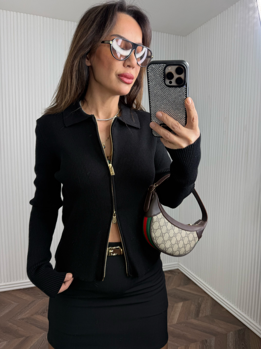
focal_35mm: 24
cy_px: 174
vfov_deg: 71.6
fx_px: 241
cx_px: 130
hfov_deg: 56.8
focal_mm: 6.76
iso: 50
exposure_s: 1/137
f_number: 1.78
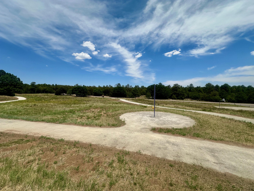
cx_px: 127
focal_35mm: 14
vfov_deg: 85.7
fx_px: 103
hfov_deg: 102.1
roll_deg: +0.1
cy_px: 96
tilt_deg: -2.7
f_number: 2.2
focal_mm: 2.22
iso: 50
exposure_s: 1/4000
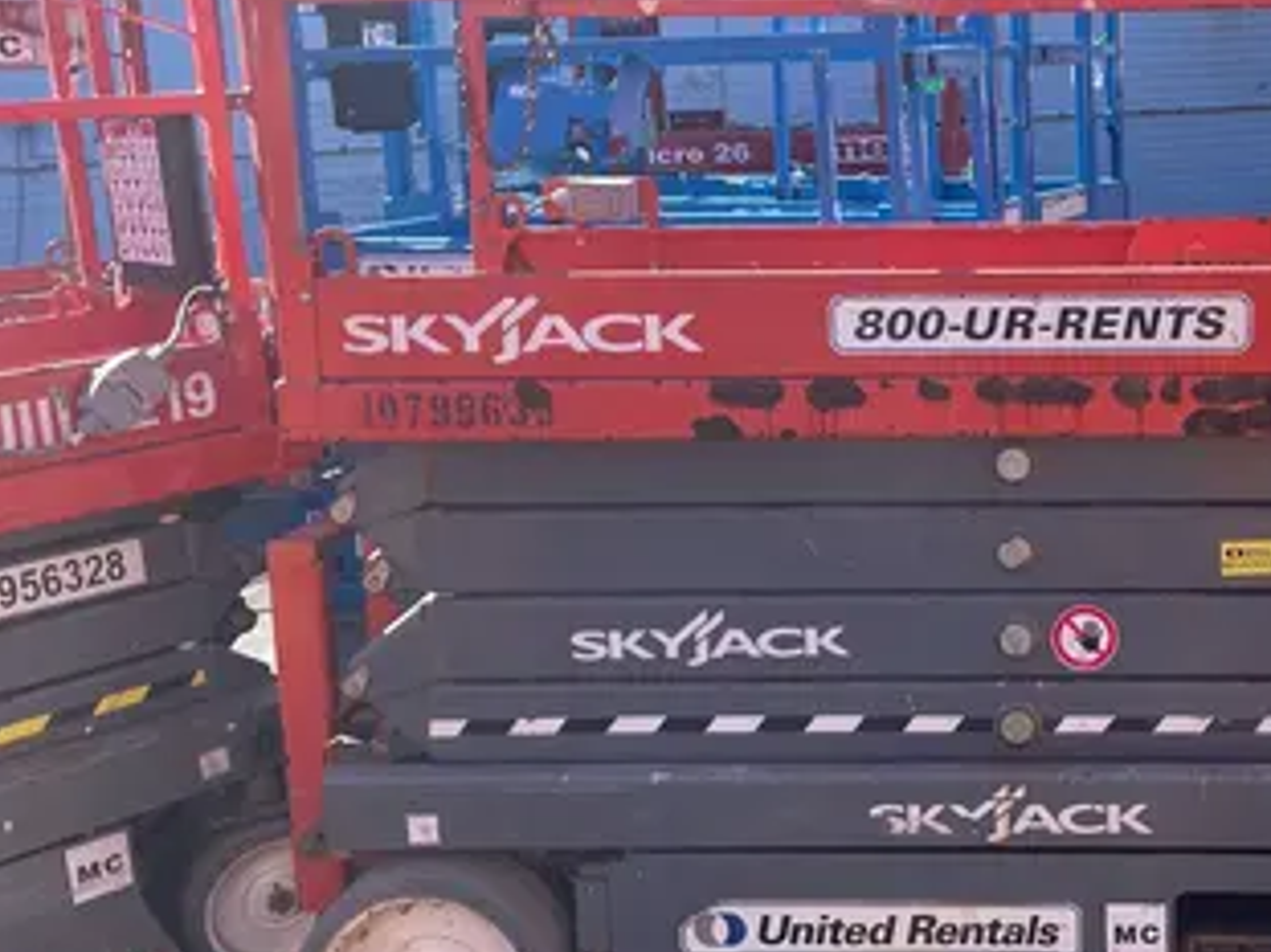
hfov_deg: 39.3
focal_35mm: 46
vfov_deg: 31.4
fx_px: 1688
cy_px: 353
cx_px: 1054
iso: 32
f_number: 1.6
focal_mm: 4.2
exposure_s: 1/917
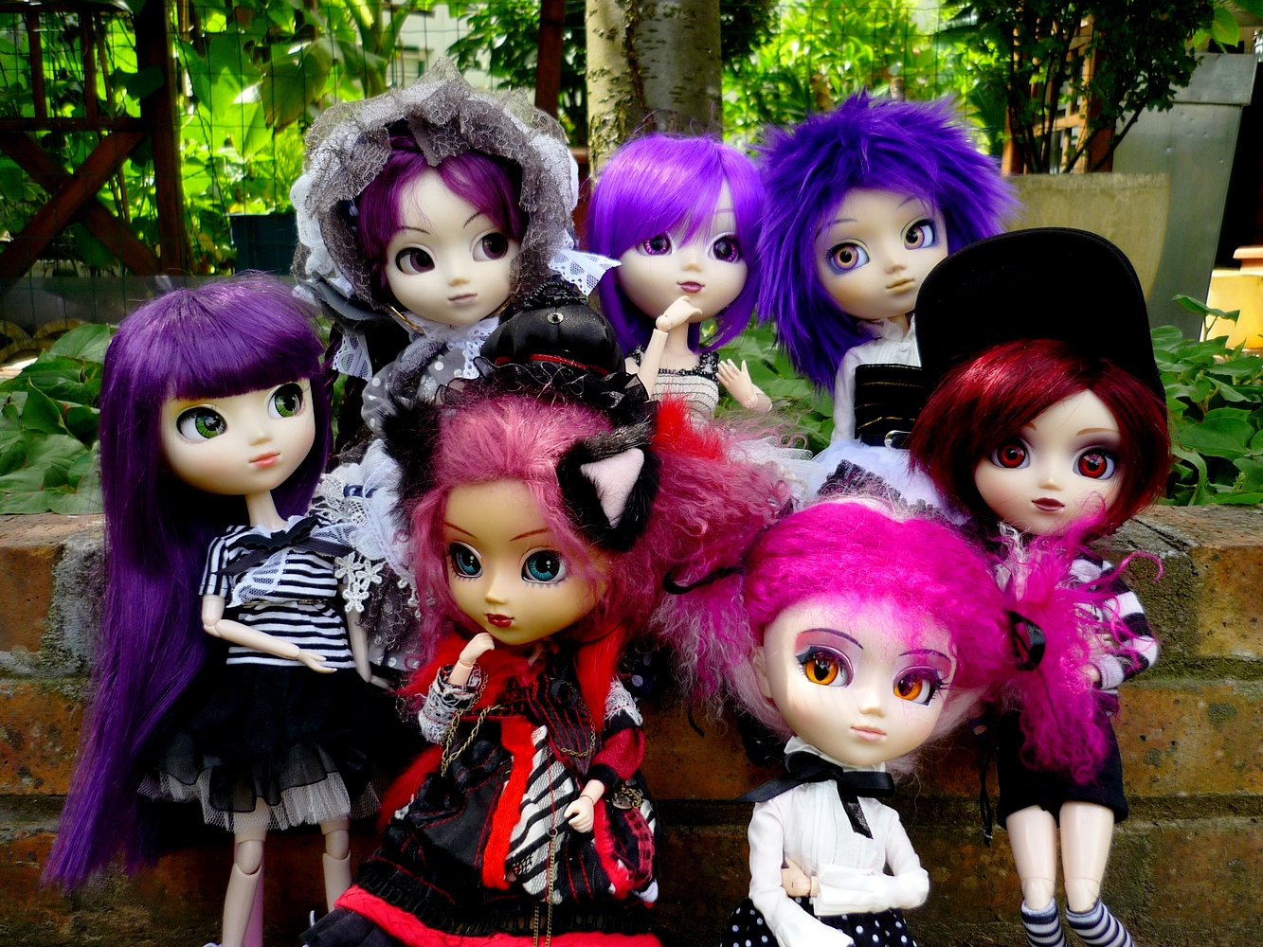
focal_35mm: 33
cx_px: 632
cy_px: 474
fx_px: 1204
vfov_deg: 43.0
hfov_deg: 55.3
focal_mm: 5.5
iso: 100
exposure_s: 1/250
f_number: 2.8
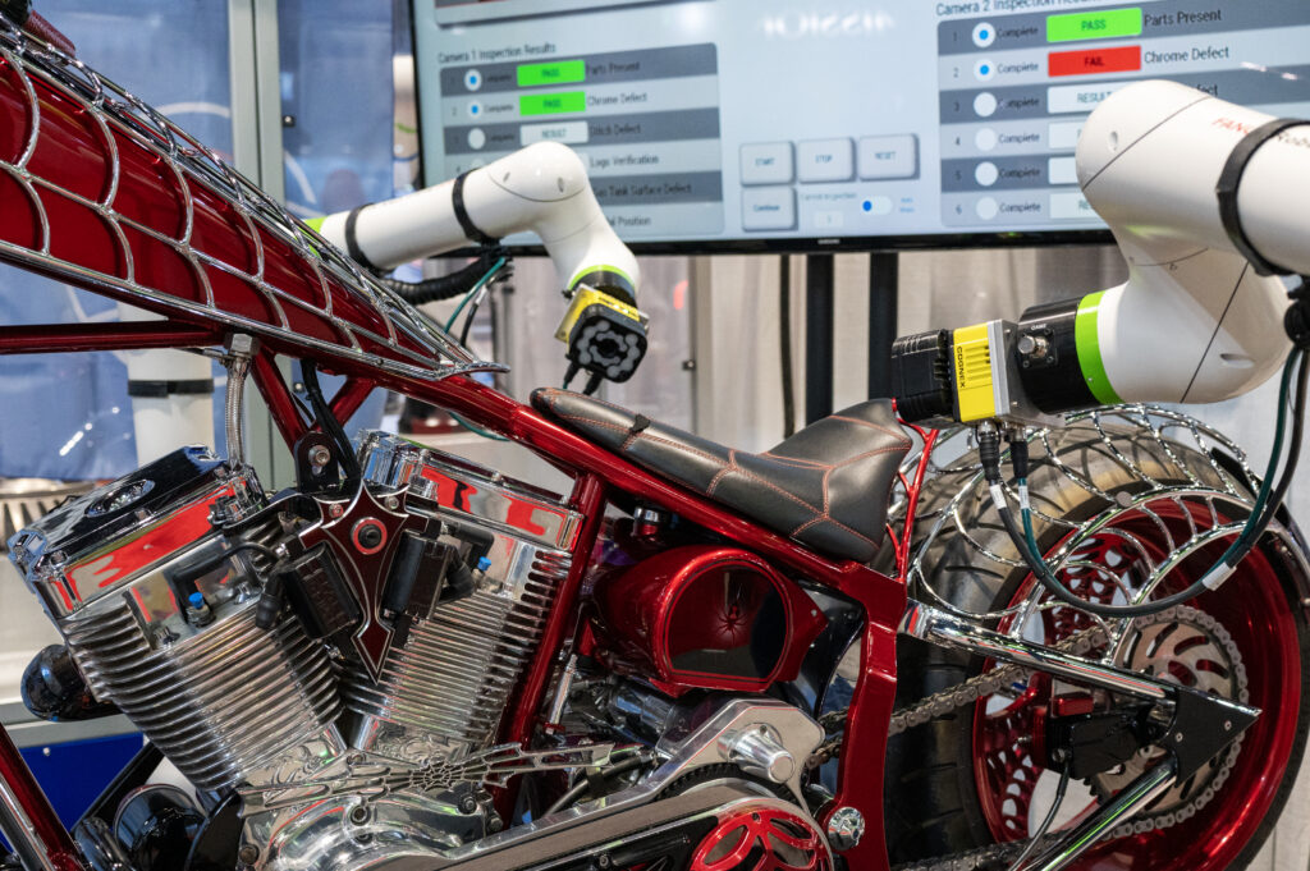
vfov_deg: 26.9
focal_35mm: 50
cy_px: 436
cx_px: 655
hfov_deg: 39.6
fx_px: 1818
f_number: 5.6
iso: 5000
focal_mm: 50
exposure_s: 1/320
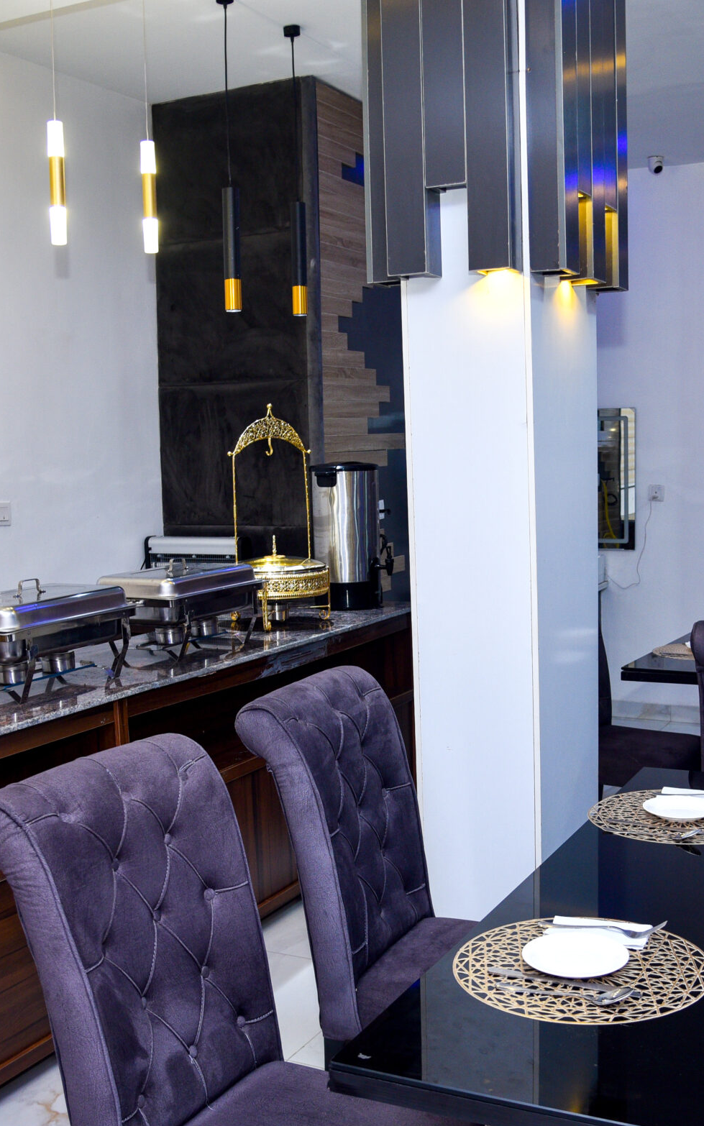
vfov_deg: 49.2
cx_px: 400
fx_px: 1228
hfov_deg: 32.0
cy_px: 603
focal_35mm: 40
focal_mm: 24
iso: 400
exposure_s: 1/100
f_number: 4
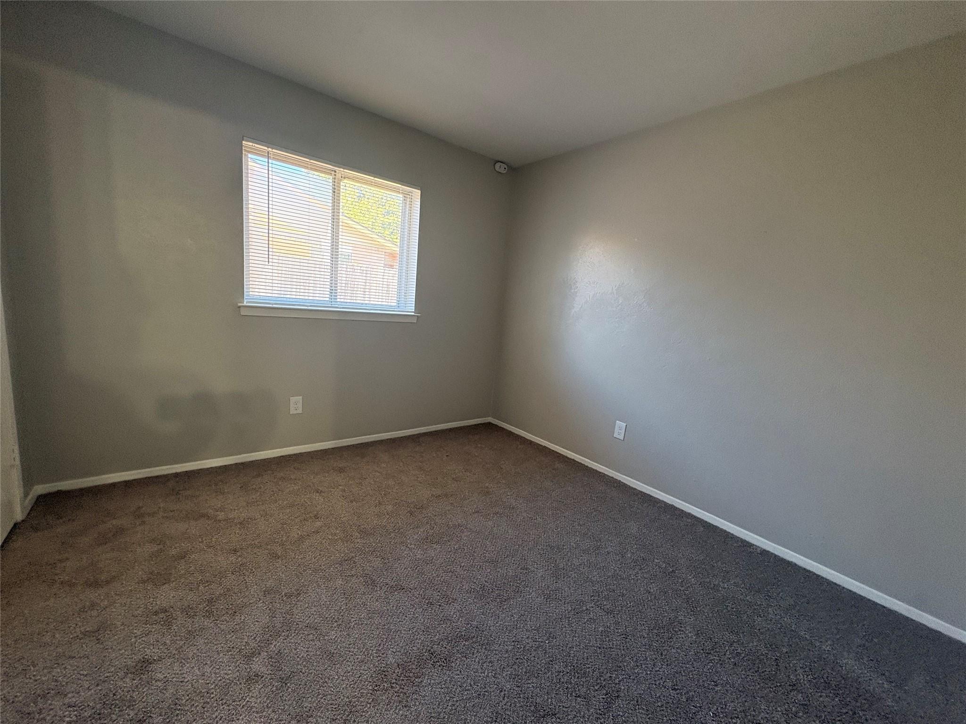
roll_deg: -4.0
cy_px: 362
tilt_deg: -6.3
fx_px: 391
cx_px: 483
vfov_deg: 85.7
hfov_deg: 102.1
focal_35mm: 14
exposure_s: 1/60
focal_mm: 2.22
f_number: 2.2
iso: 250
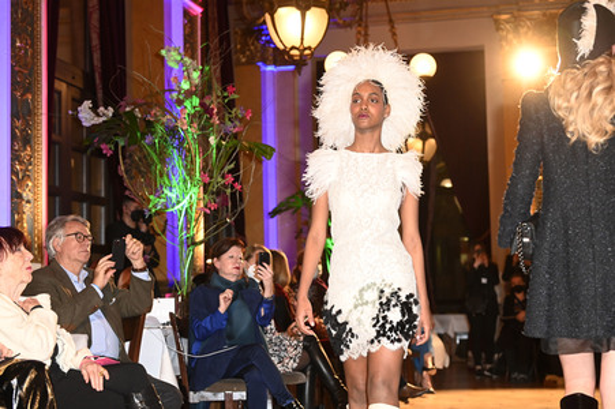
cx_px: 308
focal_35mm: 70
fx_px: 1195
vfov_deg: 19.4
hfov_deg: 28.9
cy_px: 204
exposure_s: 1/250
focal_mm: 70
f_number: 4.5
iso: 4000
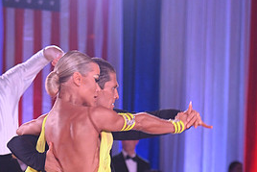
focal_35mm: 238
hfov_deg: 8.6
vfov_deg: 5.7
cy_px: 235
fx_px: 1700
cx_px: 79
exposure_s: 1/320
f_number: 4
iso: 2500
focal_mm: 110
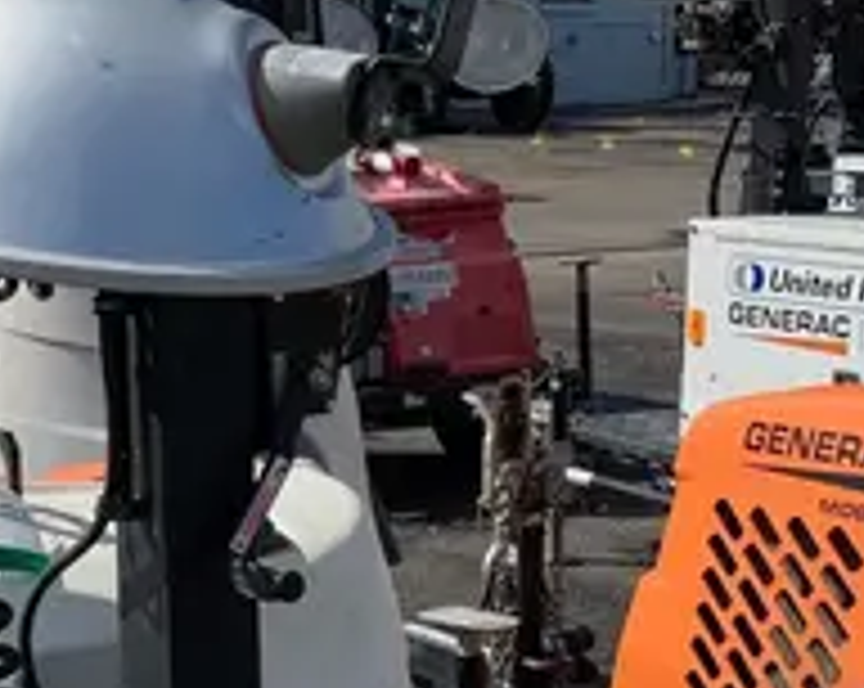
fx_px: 2477
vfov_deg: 15.8
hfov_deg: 19.4
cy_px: 510
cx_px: 81
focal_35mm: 97
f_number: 1.8
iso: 25
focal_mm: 4.25
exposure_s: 1/2833
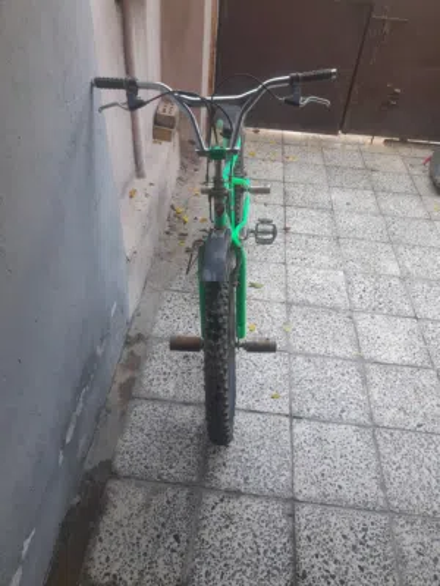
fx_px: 424
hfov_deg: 54.9
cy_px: 293
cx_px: 220
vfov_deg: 69.4
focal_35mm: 25
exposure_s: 1/50
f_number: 2
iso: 100
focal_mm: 4.6
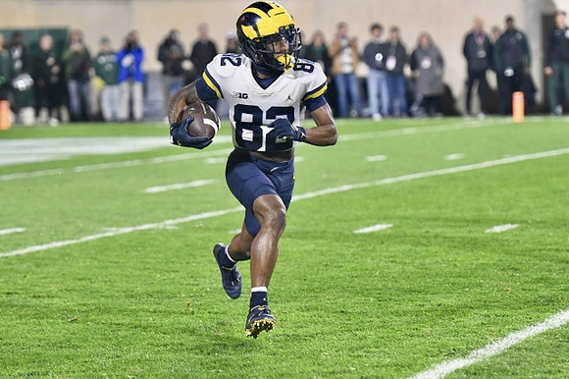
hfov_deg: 9.8
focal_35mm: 210
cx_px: 284
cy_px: 190
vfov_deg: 6.5
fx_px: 3317
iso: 2500
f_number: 2.8
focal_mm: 140
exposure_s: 1/1000
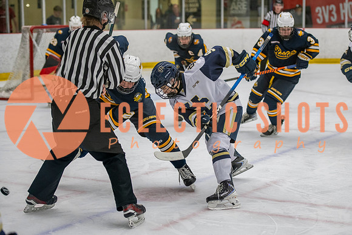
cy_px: 129
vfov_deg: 14.5
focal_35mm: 95
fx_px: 924
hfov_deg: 21.6
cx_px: 194
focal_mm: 85
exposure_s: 1/640
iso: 2000
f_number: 3.2
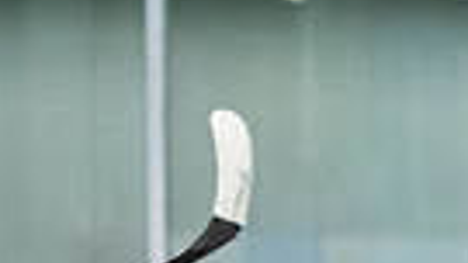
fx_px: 8167
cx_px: 735
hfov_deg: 3.3
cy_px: 574
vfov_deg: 1.8
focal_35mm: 658
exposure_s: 1/800
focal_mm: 100
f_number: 3.2
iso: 2500
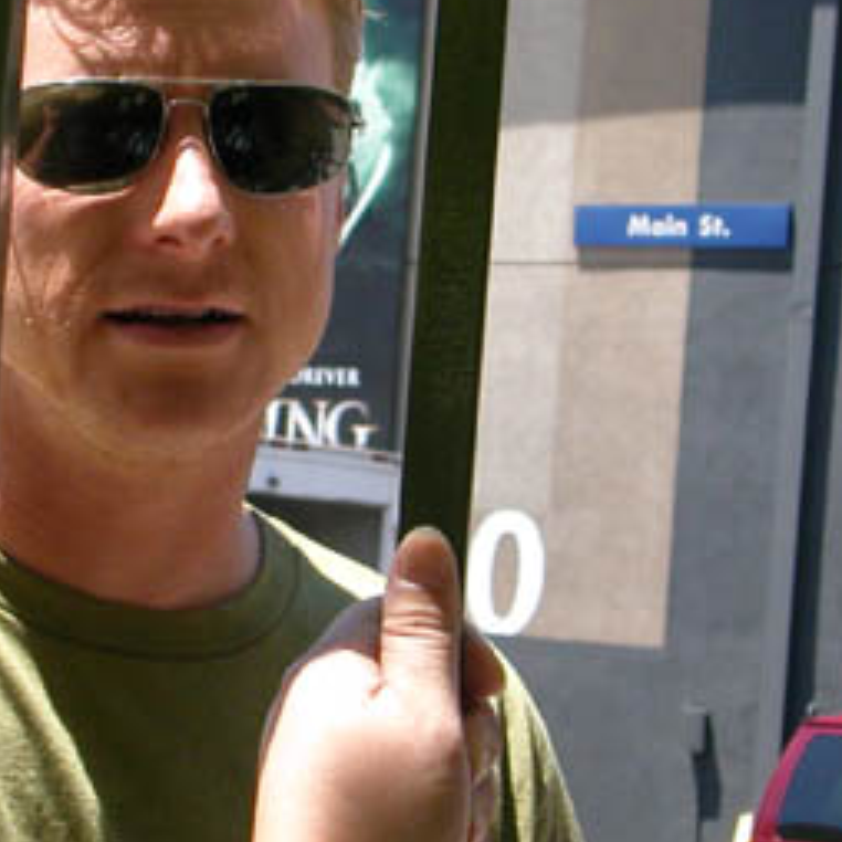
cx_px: 368
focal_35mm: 127
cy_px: 436
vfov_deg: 13.7
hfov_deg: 13.7
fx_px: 3495
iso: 100
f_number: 3.8
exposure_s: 1/304
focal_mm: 11.1
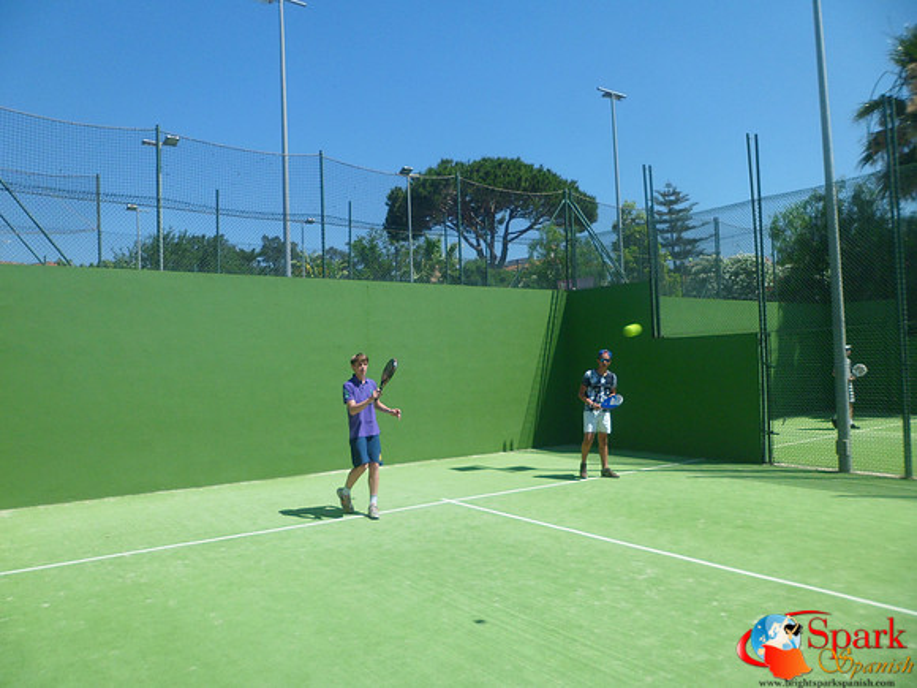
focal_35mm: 26
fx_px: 689
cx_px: 458
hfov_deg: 67.3
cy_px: 344
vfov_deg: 53.1
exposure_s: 1/180
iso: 80
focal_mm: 4.9
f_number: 9.4
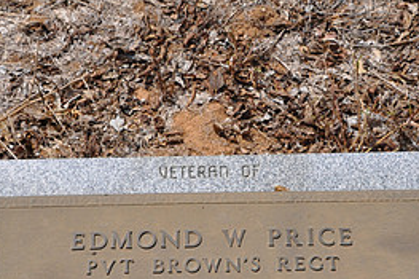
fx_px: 1000
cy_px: 286
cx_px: 237
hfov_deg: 23.6
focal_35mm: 86
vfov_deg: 15.5
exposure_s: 1/160
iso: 200
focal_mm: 26
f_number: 13
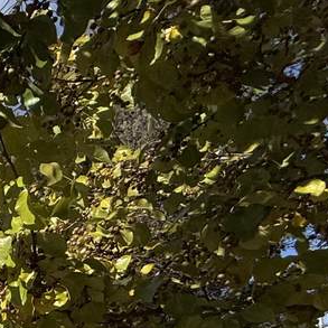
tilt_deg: +7.8
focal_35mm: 54
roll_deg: -0.2
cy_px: 465
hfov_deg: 20.4
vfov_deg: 25.5
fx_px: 579
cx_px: -284
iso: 50
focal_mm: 2.22
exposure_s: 1/4762
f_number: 2.2
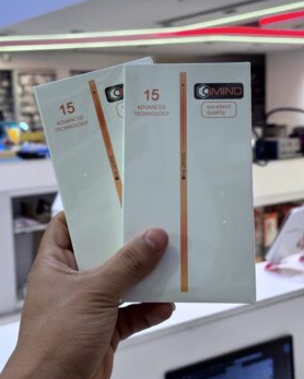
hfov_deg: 28.1
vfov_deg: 34.7
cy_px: 179
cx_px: 141
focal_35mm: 54
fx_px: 607
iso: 50
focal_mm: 6.76
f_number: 1.78
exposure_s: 1/105
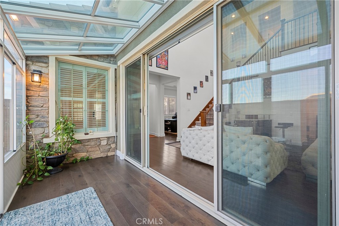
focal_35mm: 14
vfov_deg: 81.2
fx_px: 132
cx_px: 170
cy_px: 113
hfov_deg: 104.2
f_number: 10
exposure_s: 1/4
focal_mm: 14
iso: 250
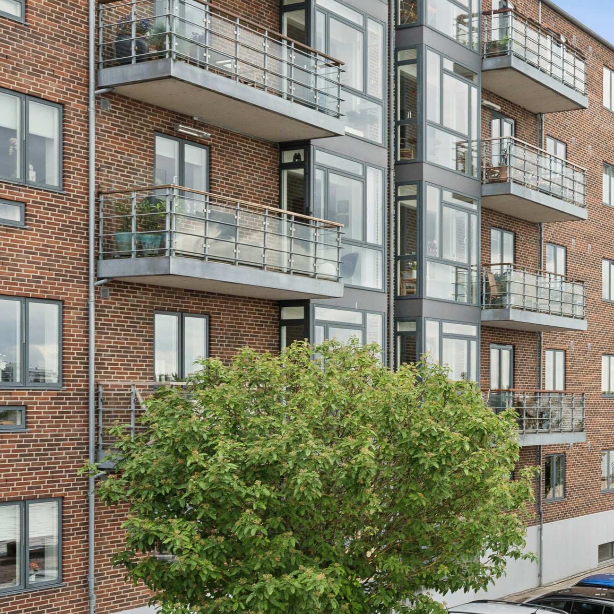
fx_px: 1064
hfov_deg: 29.7
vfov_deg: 32.2
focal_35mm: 53
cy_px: 298
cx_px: 636
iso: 400
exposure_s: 1/125
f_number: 10
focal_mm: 27
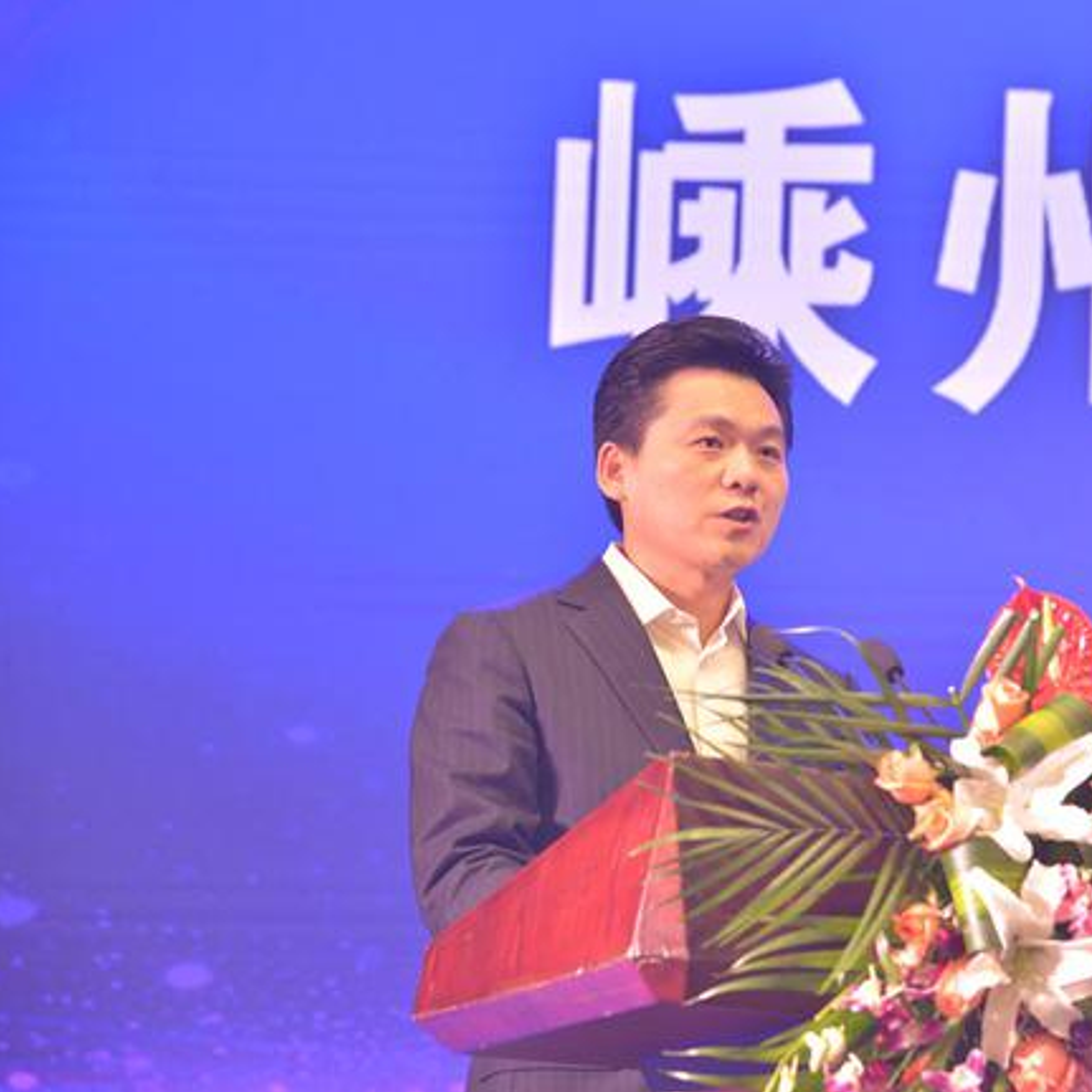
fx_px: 5032
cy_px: 546
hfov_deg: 12.4
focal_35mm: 141
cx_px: 773
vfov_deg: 12.4
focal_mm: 110
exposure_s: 1/100
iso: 1000
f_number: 5.6
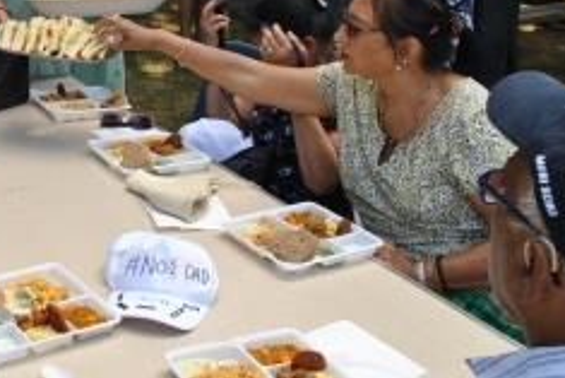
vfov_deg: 21.3
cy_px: 65
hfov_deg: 30.8
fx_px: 989
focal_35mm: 63
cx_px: 84
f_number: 8
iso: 100
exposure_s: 1/80
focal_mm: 22
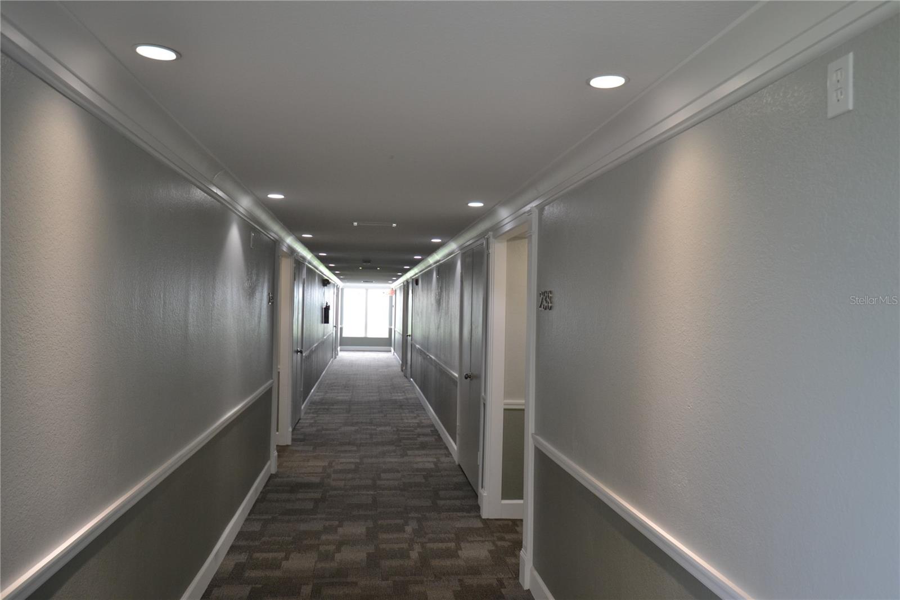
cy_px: 300
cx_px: 450
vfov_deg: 50.4
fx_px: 637
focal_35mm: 26
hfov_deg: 70.4
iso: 400
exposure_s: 1/40
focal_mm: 17
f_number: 4.2
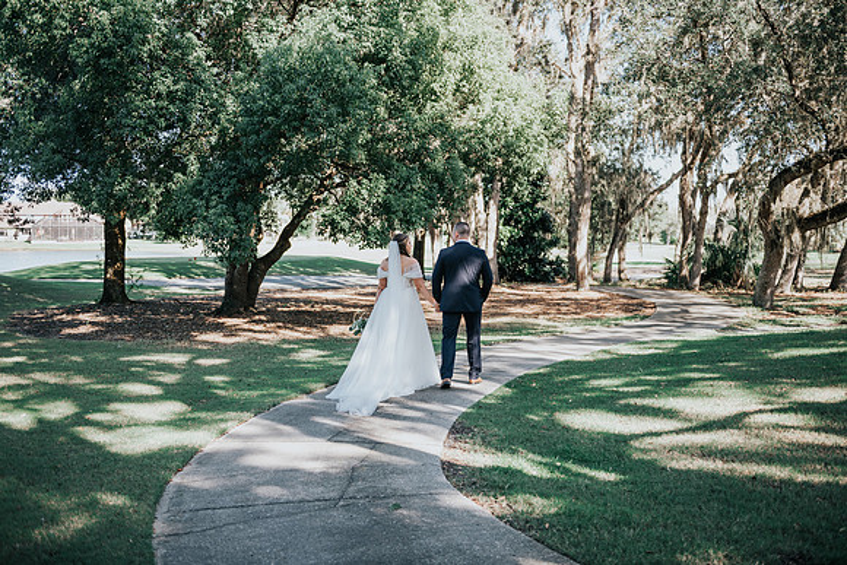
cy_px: 282
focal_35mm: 38
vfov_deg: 35.1
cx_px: 424
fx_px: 894
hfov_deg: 50.7
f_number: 2.8
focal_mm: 38
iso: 125
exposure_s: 1/250
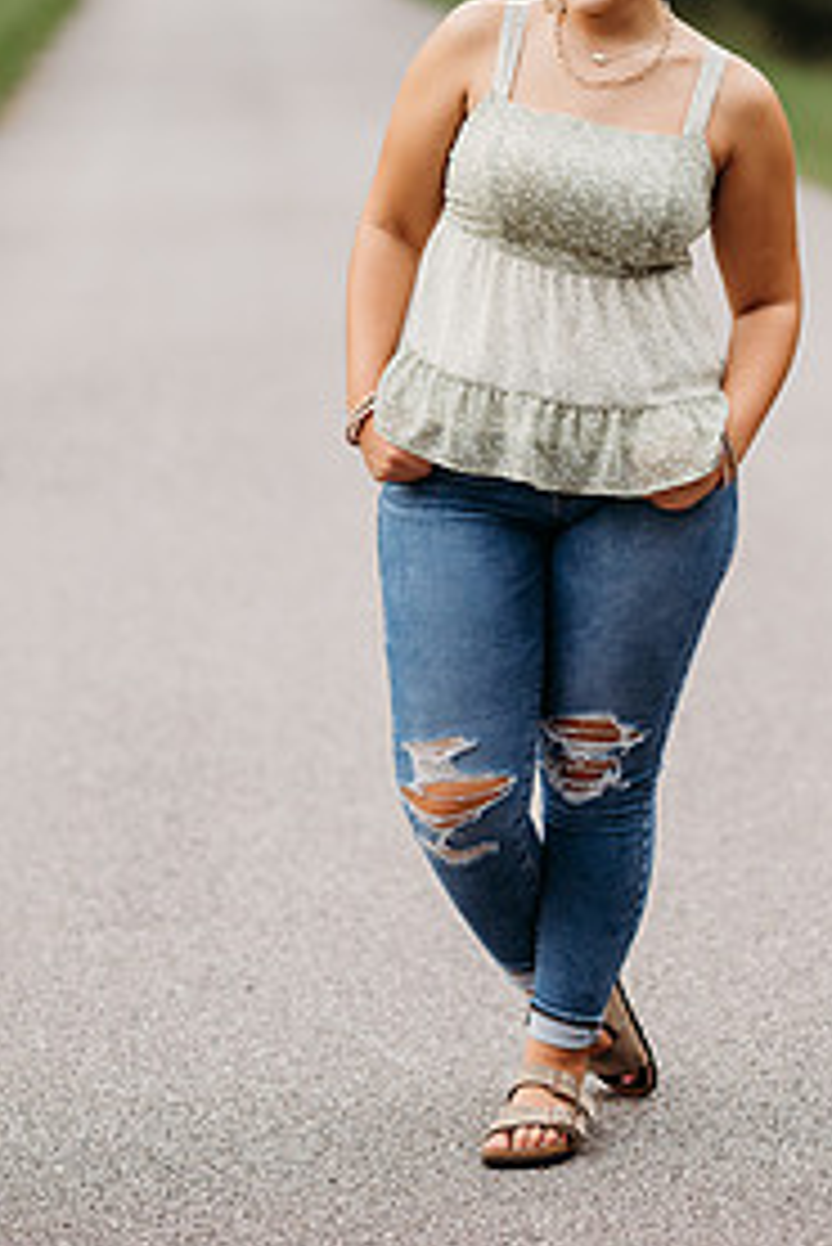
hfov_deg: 9.9
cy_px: 468
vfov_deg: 14.8
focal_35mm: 138
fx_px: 4778
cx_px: 598
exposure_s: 1/250
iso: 320
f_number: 2.2
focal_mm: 85
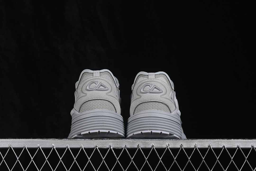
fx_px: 533
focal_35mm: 75
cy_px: 86
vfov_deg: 18.2
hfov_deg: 27.0
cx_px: 128
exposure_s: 1/80
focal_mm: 50
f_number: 8
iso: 160
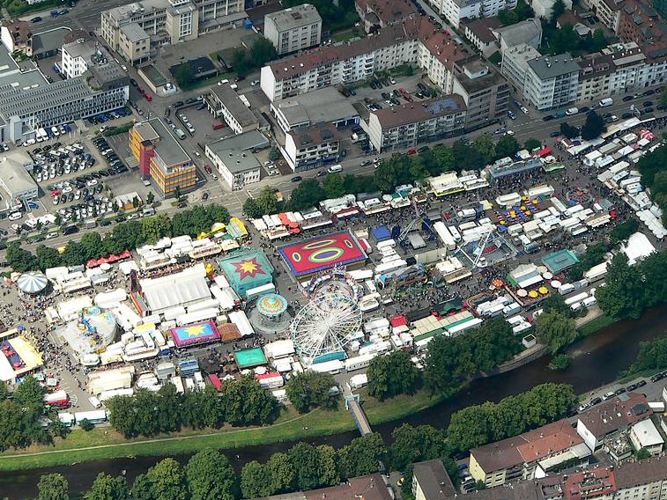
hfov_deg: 11.8
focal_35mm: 167
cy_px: 241
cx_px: 345
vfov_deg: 8.9
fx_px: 3218
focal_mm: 26.3
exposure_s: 1/500
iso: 100
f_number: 5.6
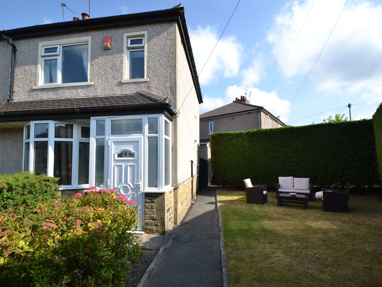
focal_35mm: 17
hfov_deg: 91.0
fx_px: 188
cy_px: 148
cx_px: 190
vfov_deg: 74.7
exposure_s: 1/200
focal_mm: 10
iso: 100
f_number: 7.1
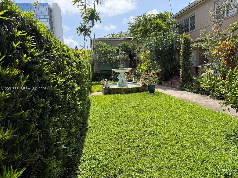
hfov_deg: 71.6
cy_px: 89
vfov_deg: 56.8
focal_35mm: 24
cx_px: 119
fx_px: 165
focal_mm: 6.76
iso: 100
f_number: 1.78
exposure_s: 1/2907
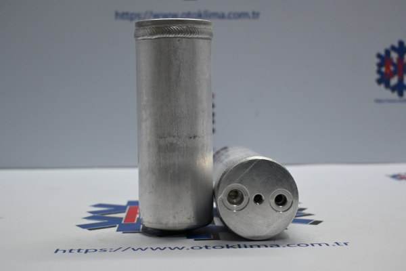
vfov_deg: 23.8
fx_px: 643
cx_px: 203
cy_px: 136
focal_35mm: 57
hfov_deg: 35.1
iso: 1100
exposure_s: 1/125
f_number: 5.6
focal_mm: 38
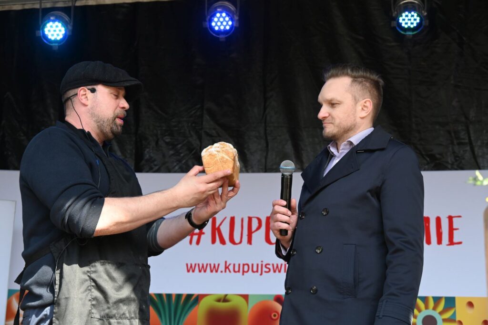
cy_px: 162
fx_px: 867
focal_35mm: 64
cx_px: 244
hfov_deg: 31.4
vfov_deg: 21.2
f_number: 7.1
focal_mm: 64
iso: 2000
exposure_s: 1/800
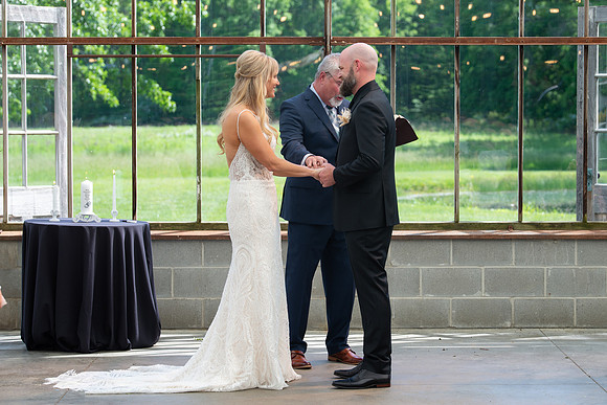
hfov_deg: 18.9
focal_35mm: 108
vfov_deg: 12.7
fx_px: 1821
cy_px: 199
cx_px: 326
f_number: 5
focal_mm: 98
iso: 160
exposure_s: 1/200
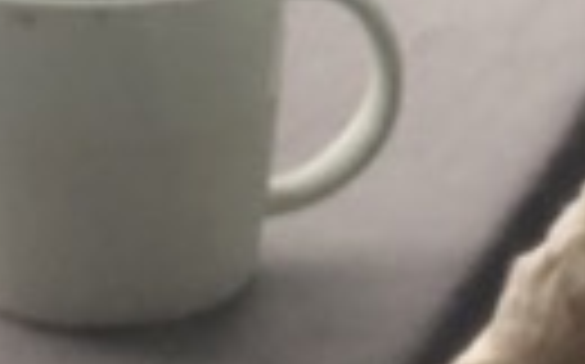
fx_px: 4269
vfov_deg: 4.7
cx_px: 504
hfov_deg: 7.8
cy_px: -721
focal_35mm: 268
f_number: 2.2
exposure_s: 1/120
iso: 64
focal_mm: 2.87
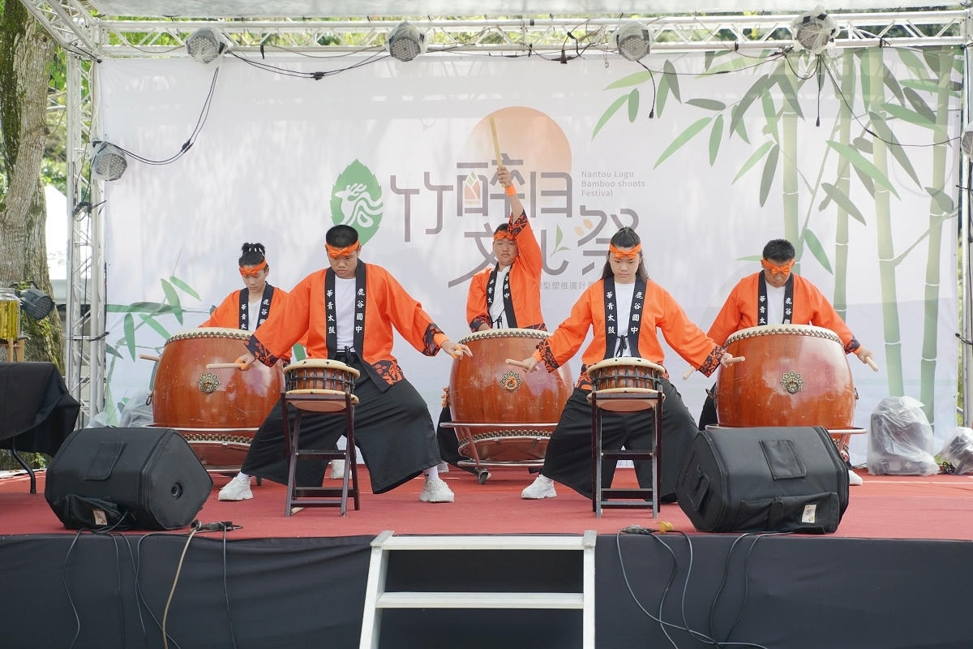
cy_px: 324
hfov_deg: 27.0
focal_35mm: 75
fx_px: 2027
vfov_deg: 18.2
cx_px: 486
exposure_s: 1/160
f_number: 4
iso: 125
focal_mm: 75
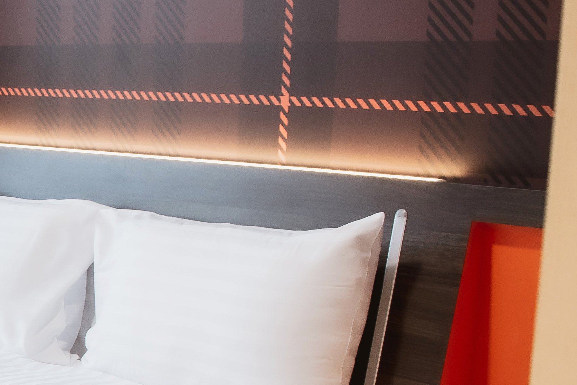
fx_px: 1282
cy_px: 351
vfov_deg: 16.8
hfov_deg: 20.9
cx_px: -325
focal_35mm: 80
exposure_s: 1/80
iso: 800
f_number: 3.2
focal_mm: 24
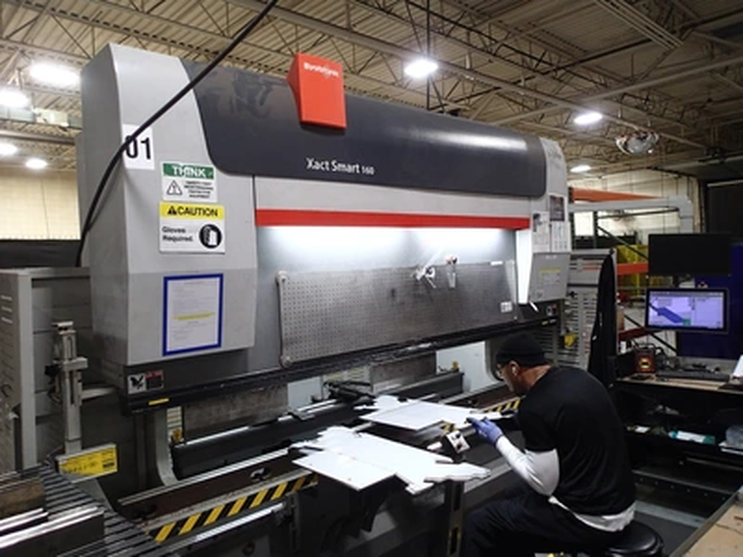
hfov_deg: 69.4
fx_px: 537
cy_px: 278
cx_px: 372
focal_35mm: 25
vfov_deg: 54.9
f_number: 2
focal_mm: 4.5
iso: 200
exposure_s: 1/40
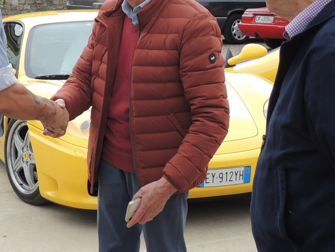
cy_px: -16
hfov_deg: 20.1
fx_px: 929
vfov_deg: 15.1
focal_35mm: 96
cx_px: 38
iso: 100
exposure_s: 1/400
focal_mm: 5.8
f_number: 3.2
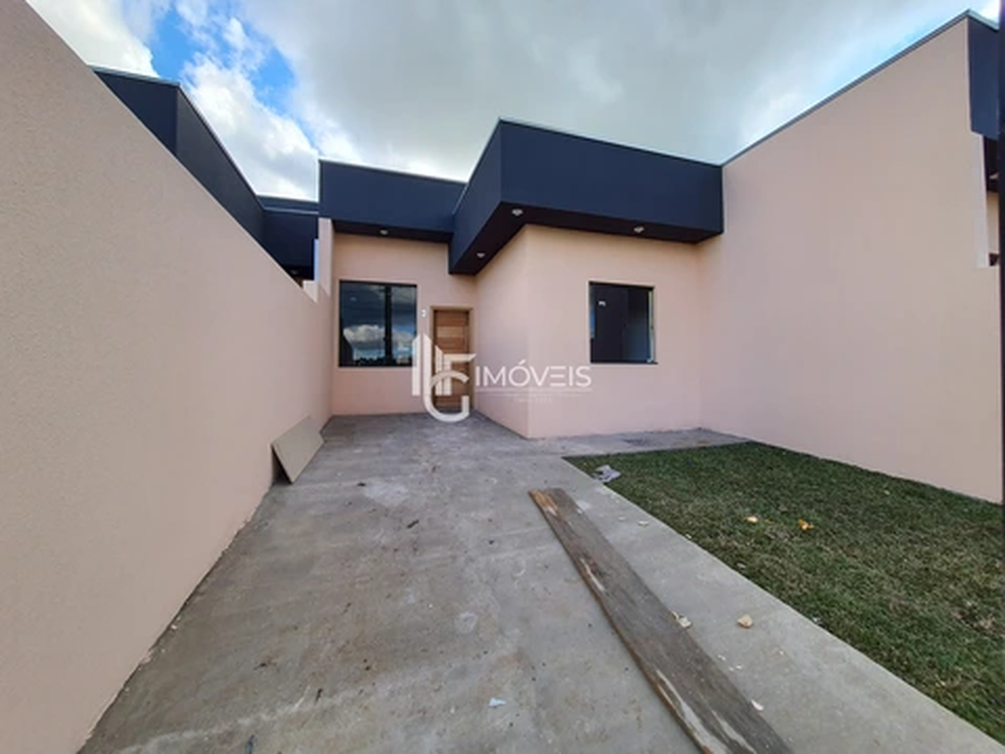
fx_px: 377
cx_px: 502
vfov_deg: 89.9
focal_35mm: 13
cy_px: 377
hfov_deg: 106.2
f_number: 2.2
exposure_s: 1/351
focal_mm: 1.74
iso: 50
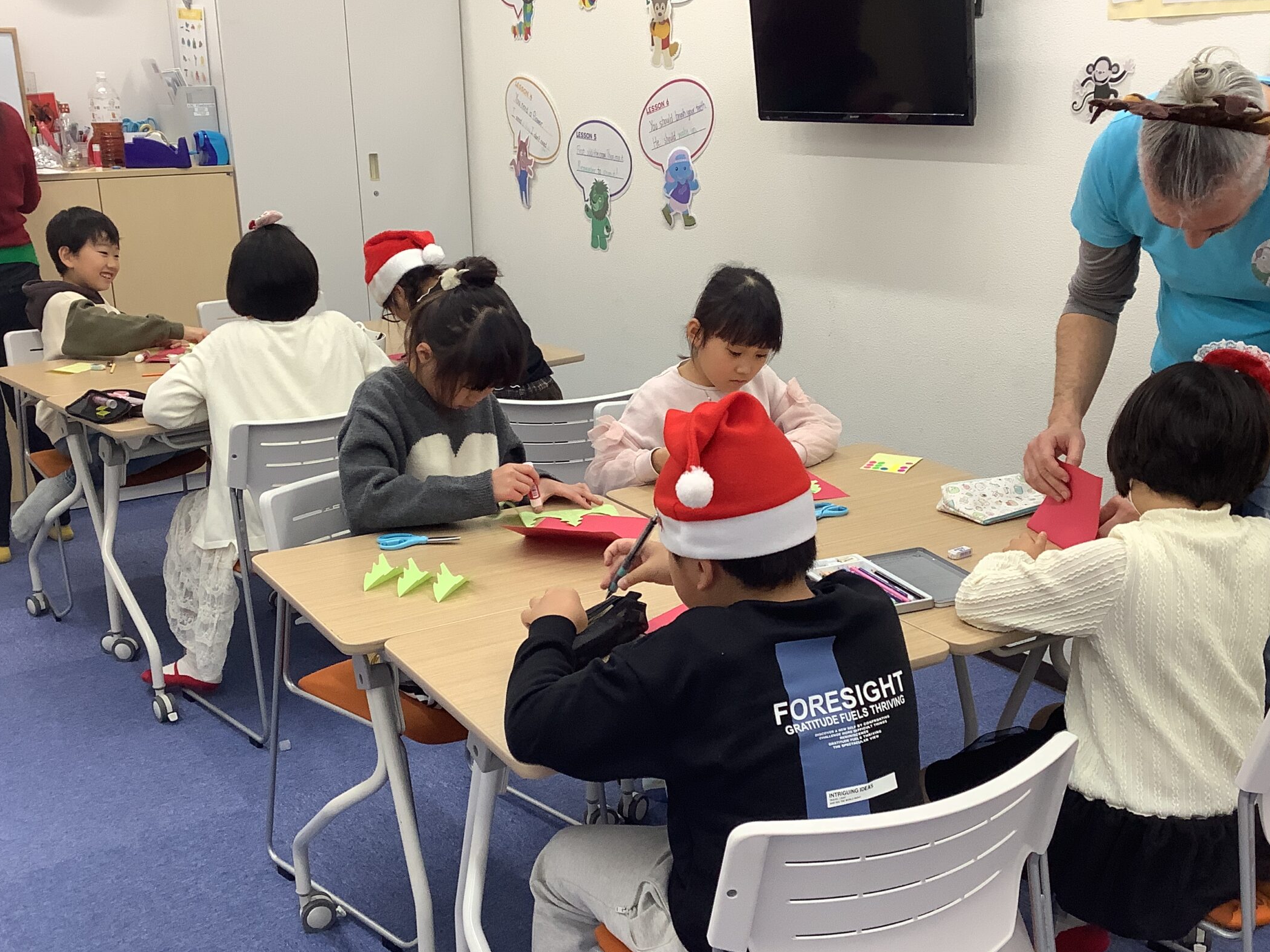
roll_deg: +1.2
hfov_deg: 49.0
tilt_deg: -18.0
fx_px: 1394
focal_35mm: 38
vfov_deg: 37.6
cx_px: 636
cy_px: 542
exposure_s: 1/100
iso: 64
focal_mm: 3.3
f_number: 2.4
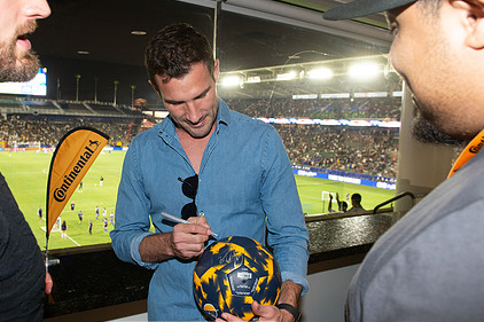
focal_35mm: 33
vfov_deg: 39.9
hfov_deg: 56.8
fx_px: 443
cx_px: 195
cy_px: 166
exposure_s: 1/60
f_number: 6.3
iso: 640
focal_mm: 24
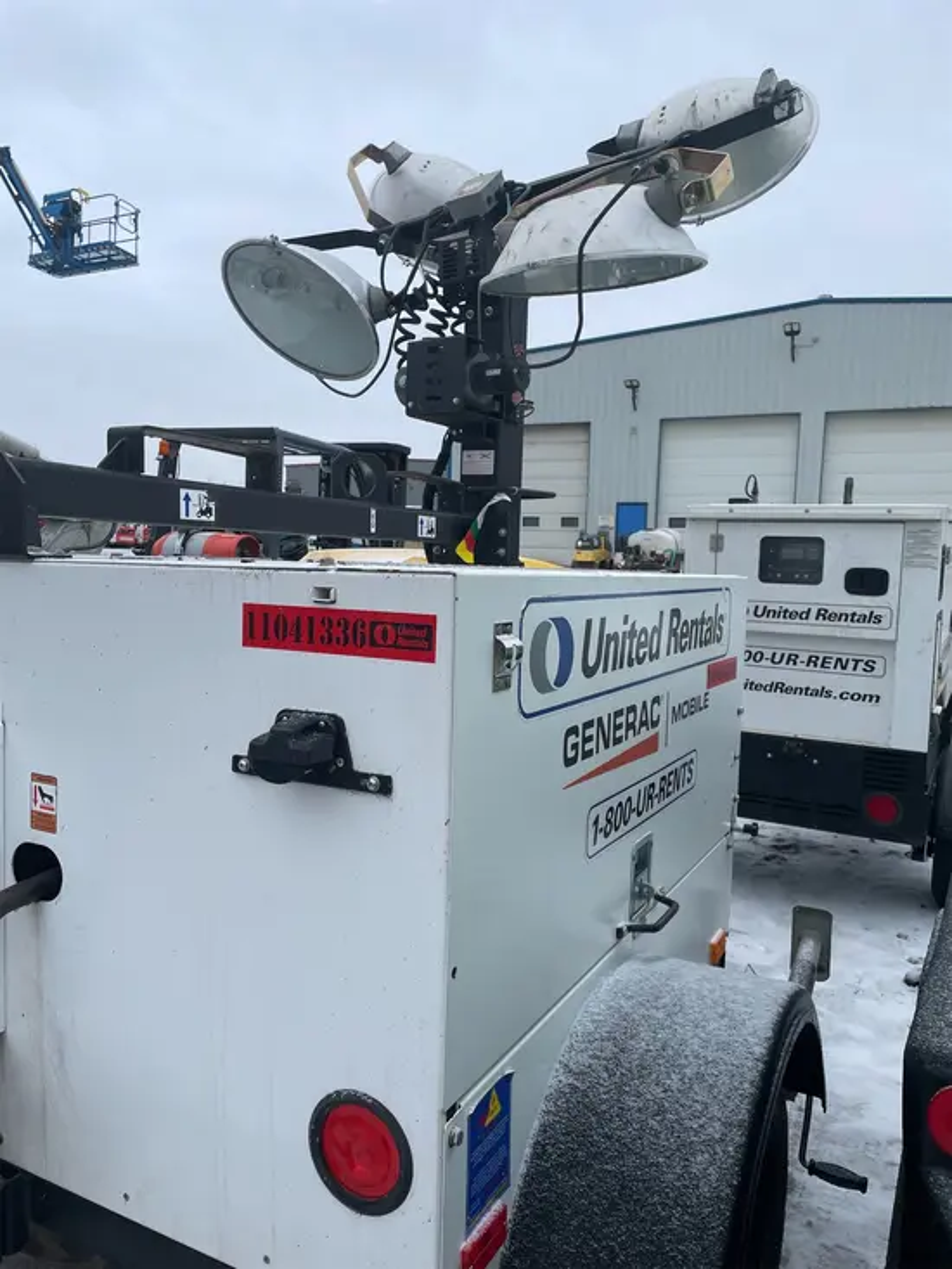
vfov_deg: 67.3
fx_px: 953
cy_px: 634
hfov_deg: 53.1
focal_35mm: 26
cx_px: 476
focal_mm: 4.2
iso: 32
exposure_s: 1/550
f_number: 1.6
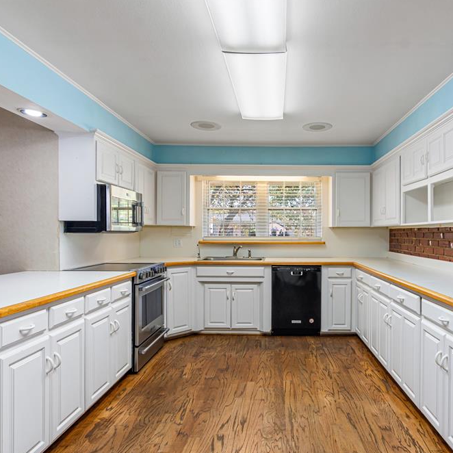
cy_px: 230
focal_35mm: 22
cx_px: 281
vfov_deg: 70.5
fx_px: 321
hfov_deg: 69.4
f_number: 9
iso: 160
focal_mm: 11
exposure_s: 1/20
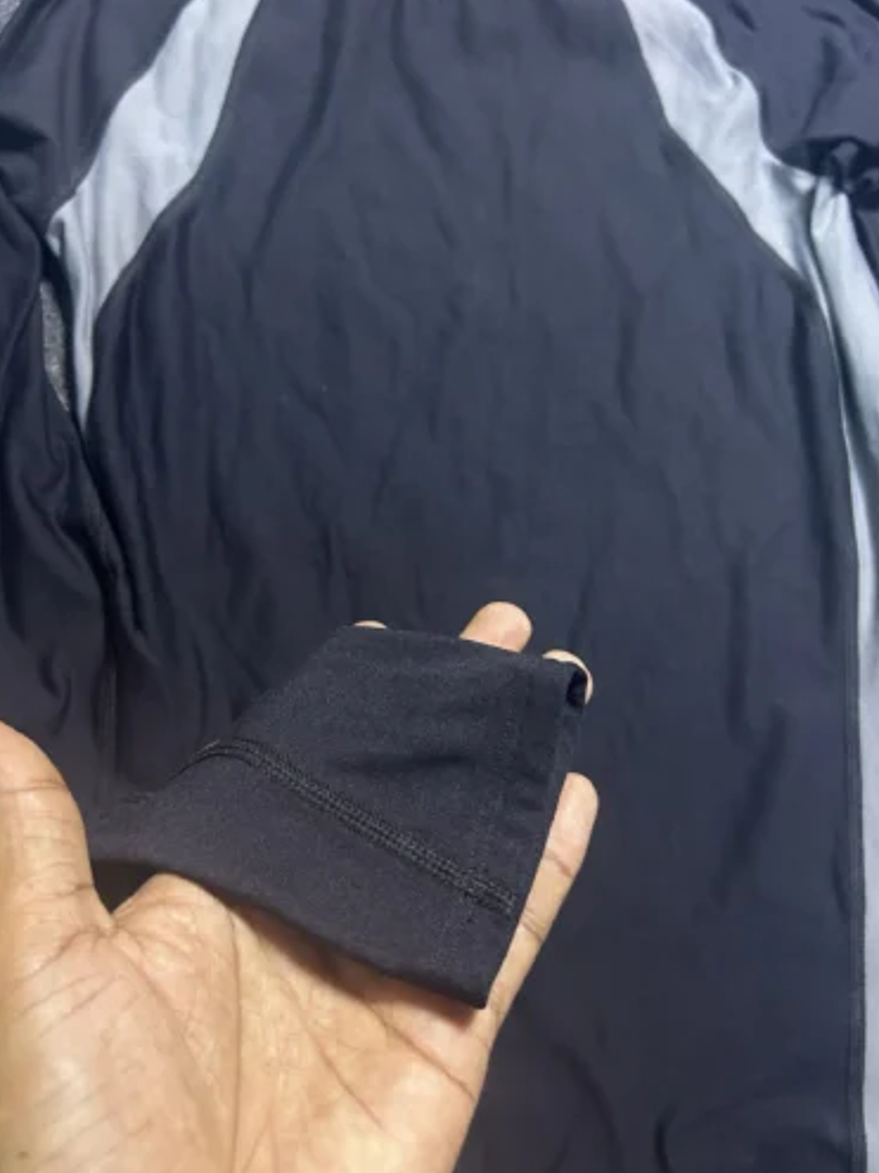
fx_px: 948
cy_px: 570
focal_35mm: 28
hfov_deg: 49.7
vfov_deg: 63.4
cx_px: 441
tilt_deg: -57.1
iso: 400
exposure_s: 1/50
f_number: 1.5
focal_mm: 5.7
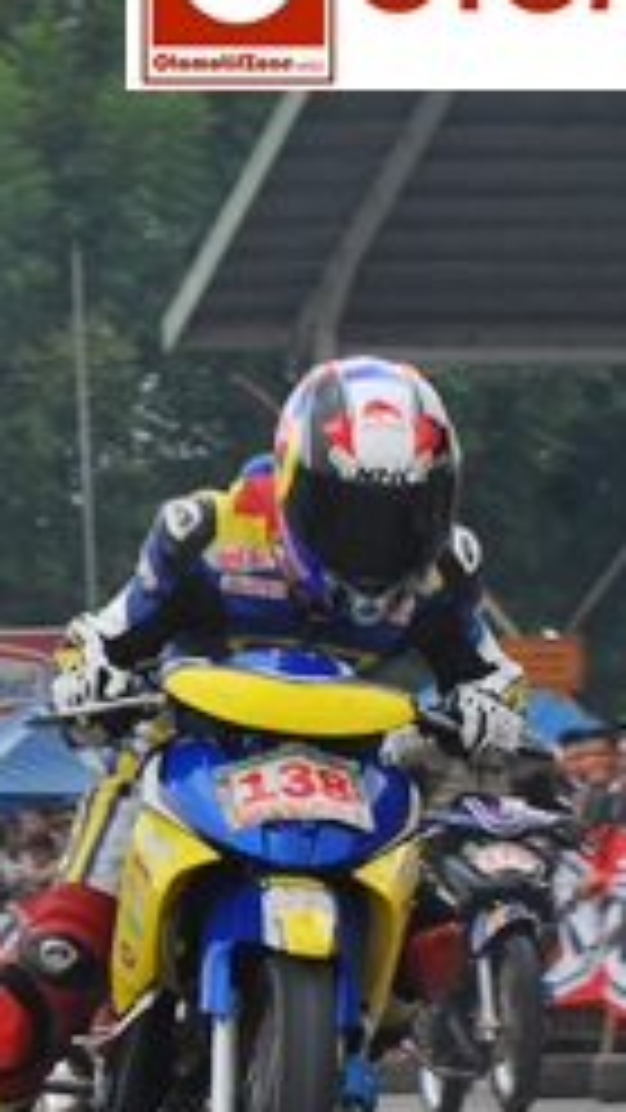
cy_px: 761
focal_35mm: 268
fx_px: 7906
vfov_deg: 8.0
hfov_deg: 4.5
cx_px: 126
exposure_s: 1/200
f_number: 8
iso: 200
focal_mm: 70
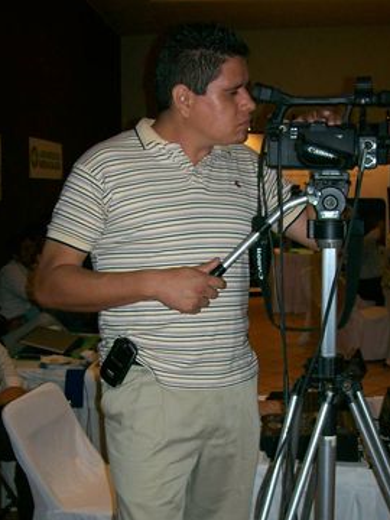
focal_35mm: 48
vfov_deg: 39.6
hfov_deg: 30.2
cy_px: 289
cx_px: 231
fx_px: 721
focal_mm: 6
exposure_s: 1/64
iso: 80
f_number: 2.7
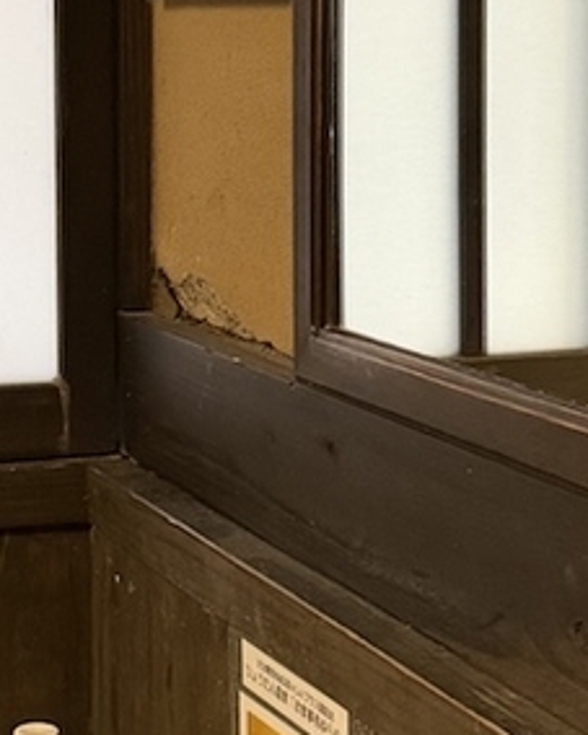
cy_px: 236
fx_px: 2155
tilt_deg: -4.5
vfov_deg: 19.3
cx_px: -106
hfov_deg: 15.0
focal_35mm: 99
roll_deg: +0.6
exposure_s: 1/60
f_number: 1.78
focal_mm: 6.76
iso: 640
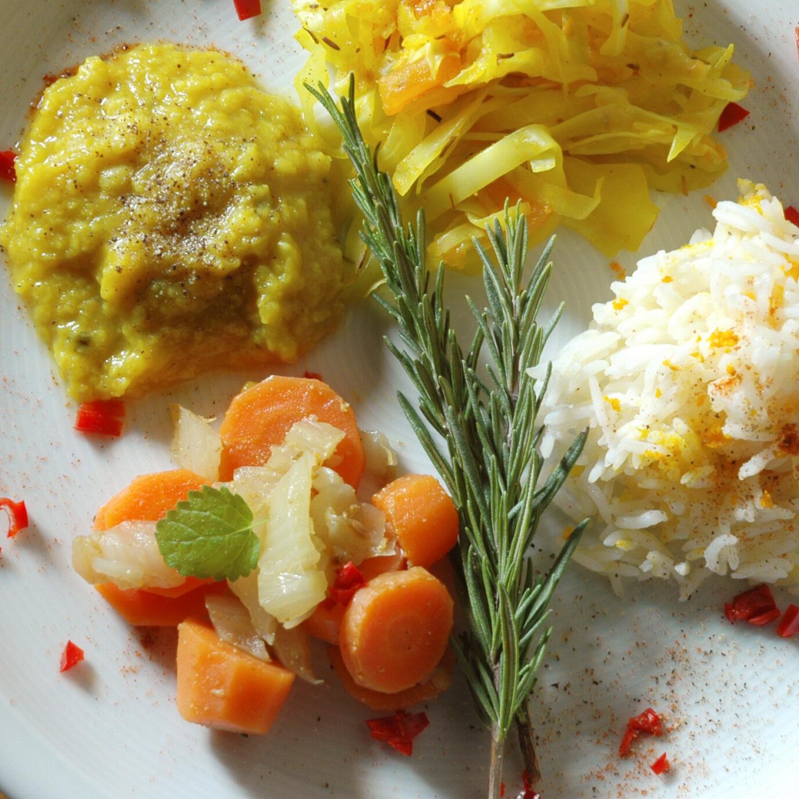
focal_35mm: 114
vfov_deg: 15.3
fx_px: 2977
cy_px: 372
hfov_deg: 15.3
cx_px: 446
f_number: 11
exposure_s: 1/5000
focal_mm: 48
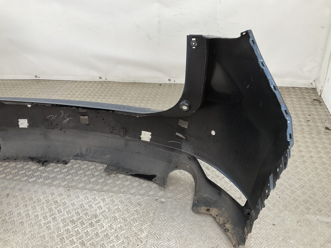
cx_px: 166
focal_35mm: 29
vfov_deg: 48.2
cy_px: 124
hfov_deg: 61.7
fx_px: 277
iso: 25
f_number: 1.8
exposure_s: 1/100
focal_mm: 3
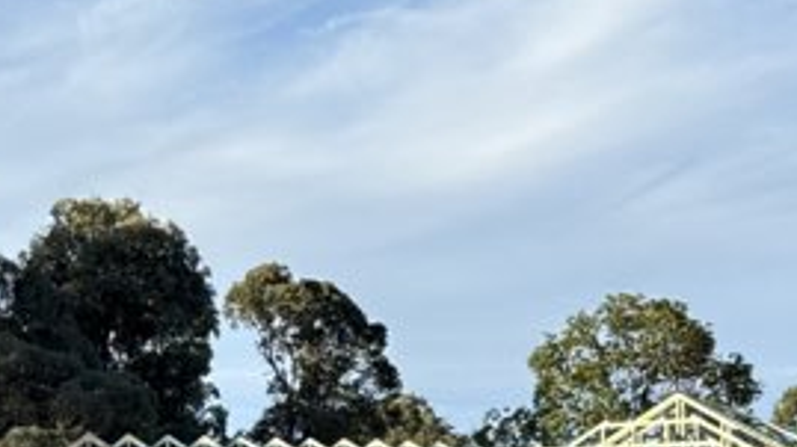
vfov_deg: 8.8
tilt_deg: -0.4
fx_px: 2873
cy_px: 596
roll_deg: +1.0
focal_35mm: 136
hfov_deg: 15.7
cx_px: 569
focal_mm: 6.76
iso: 64
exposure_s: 1/3226
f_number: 1.78
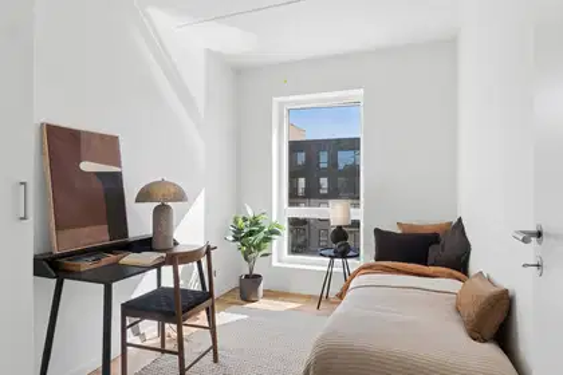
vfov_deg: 56.1
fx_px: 352
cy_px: 188
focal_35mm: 22
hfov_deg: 77.3
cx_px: 282
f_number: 8
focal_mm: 15
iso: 200
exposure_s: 1/250
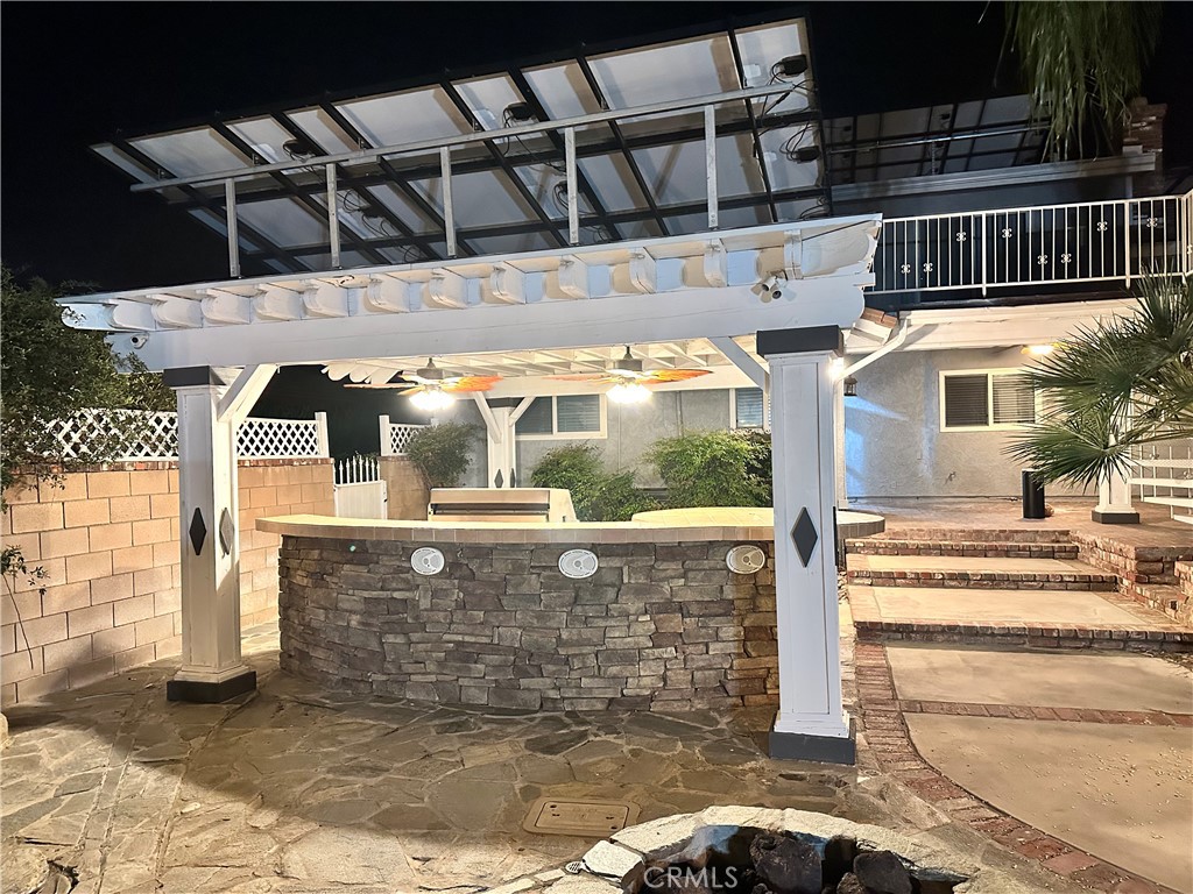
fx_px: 827
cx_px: 596
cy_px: 447
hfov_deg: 71.6
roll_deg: +1.4
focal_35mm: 24
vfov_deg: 56.8
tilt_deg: -0.5
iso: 800
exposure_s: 1/40
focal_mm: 6.86
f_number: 1.78
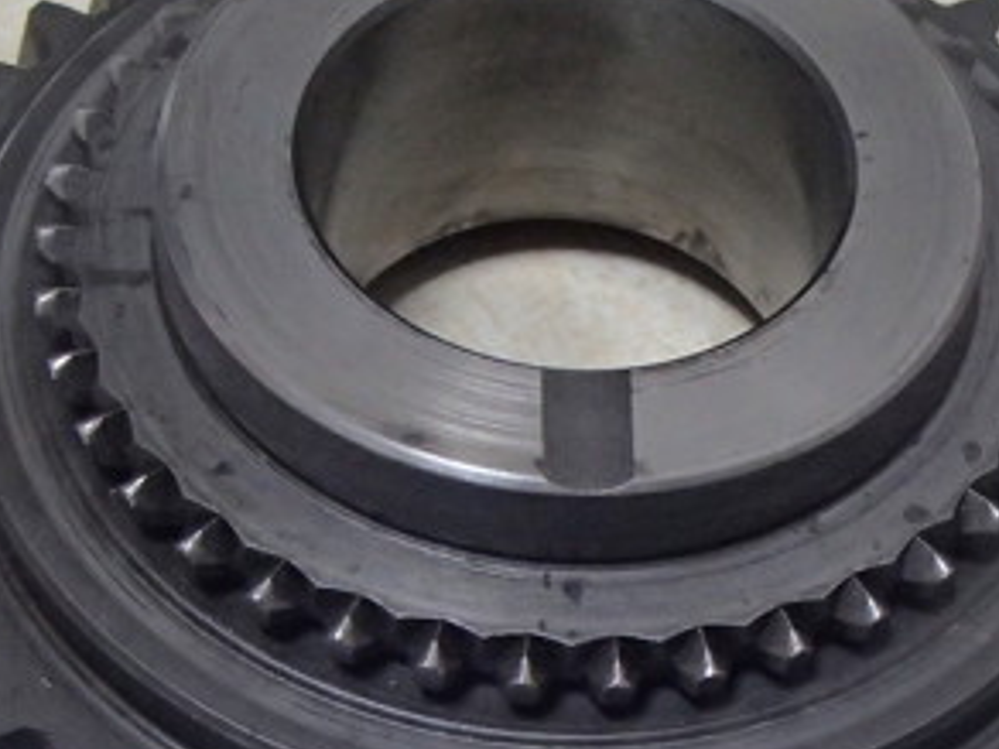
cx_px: 602
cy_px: 631
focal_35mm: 81
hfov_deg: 24.1
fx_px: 2338
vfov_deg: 18.0
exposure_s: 1/50
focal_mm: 6.64
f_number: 4.7
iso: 800
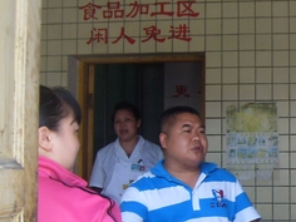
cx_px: 256
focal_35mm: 91
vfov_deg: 16.2
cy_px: 162
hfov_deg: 21.2
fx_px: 778
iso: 160
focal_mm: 6.6
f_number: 3.5
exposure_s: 1/45
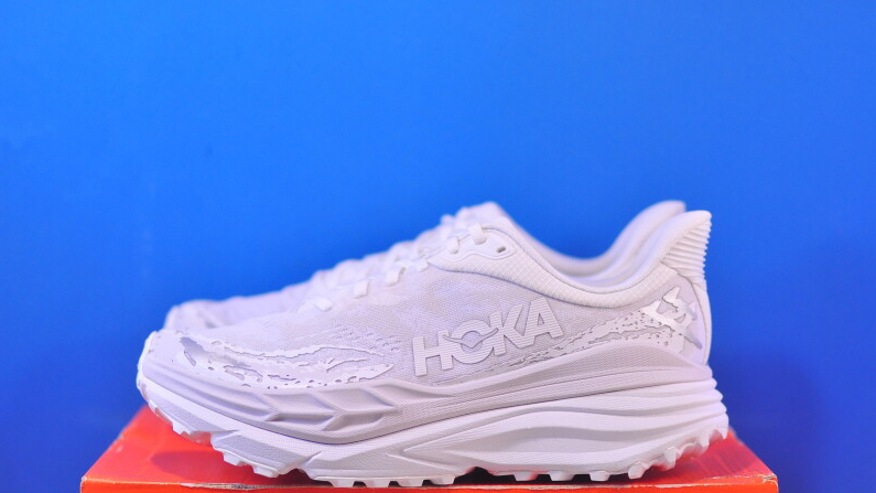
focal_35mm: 79
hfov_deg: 26.9
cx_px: 437
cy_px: 249
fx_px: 1835
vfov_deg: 15.3
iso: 250
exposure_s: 1/320
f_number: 2.2
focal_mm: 50
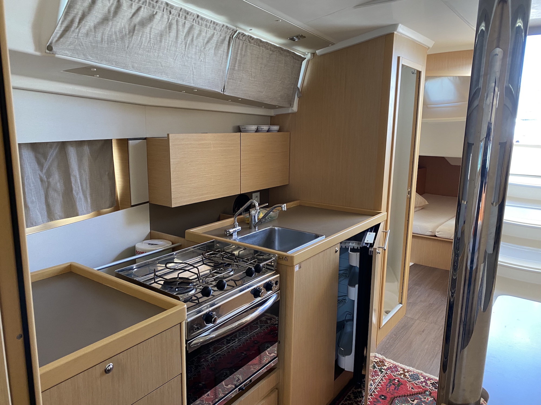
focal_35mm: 26
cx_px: 270
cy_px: 202
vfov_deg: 53.1
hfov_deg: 67.3
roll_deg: -0.5
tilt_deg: -12.1
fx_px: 406
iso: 125
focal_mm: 4.25
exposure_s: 1/87
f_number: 1.8
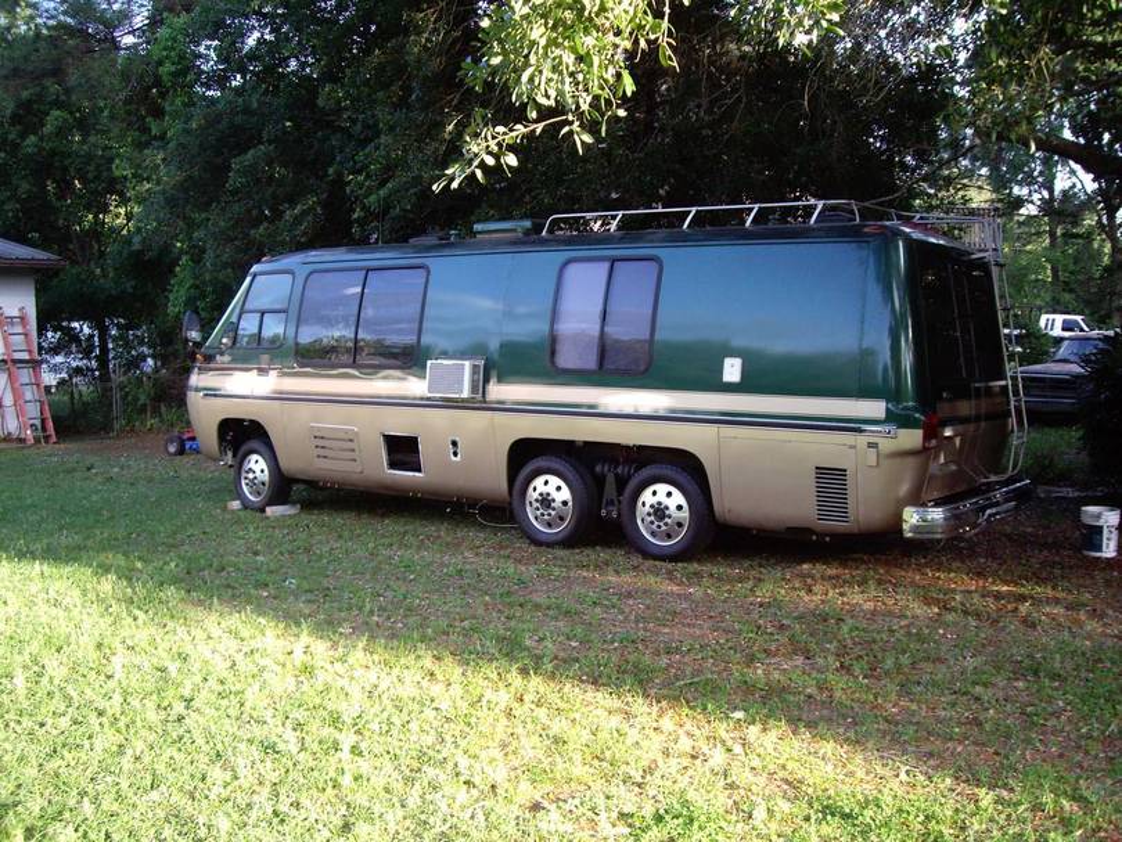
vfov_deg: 37.7
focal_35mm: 38
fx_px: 1232
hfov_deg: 49.0
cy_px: 421
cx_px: 561
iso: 100
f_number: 2.7
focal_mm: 6.2
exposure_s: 1/80
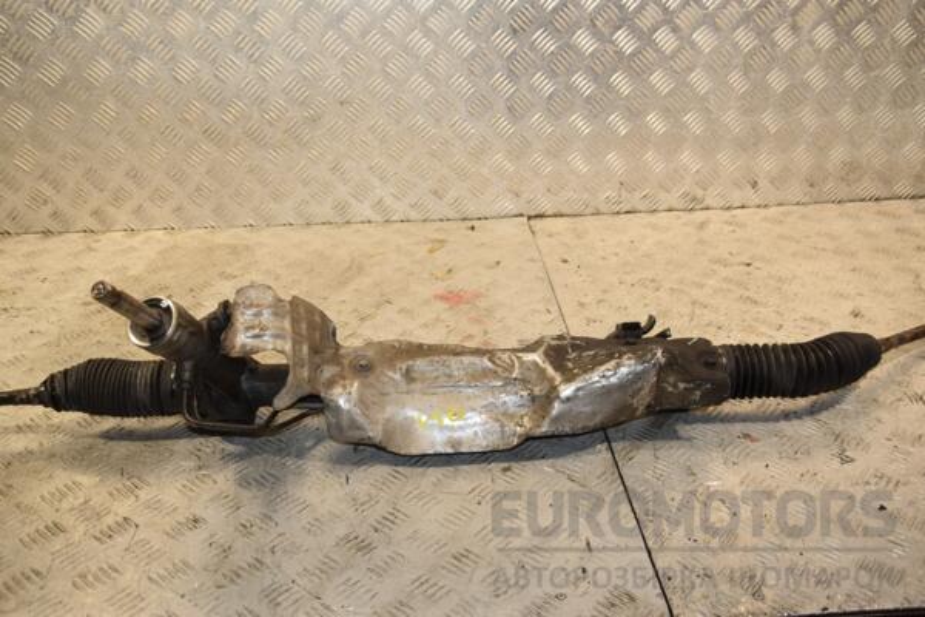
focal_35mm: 38
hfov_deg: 51.3
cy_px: 308
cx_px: 462
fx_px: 963
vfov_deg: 35.5
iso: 800
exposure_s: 1/200
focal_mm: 25
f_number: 6.3
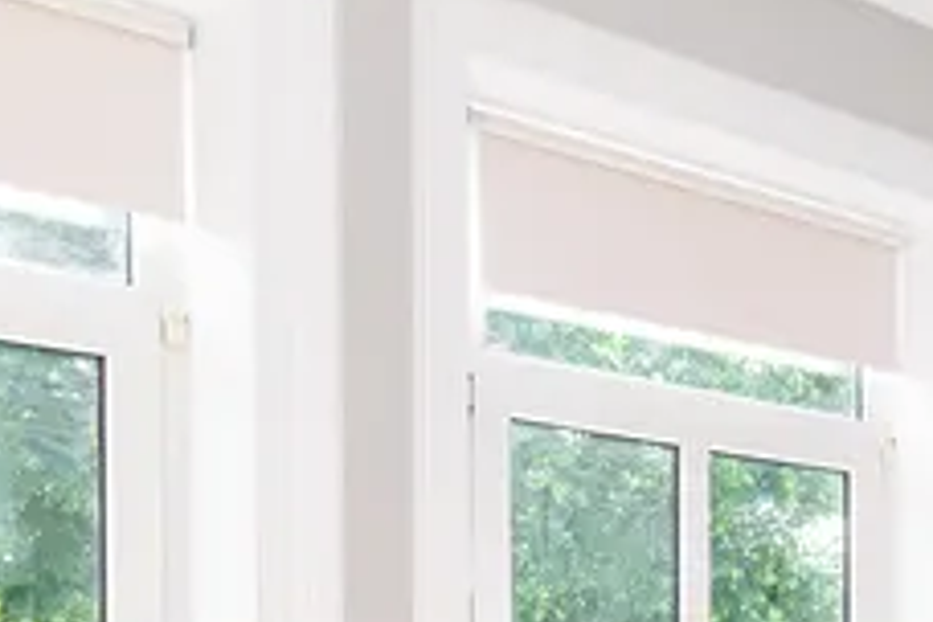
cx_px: 1555
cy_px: 796
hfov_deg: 22.7
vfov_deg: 19.9
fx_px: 1633
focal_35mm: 63
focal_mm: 16
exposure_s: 1/200
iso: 400
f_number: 6.3
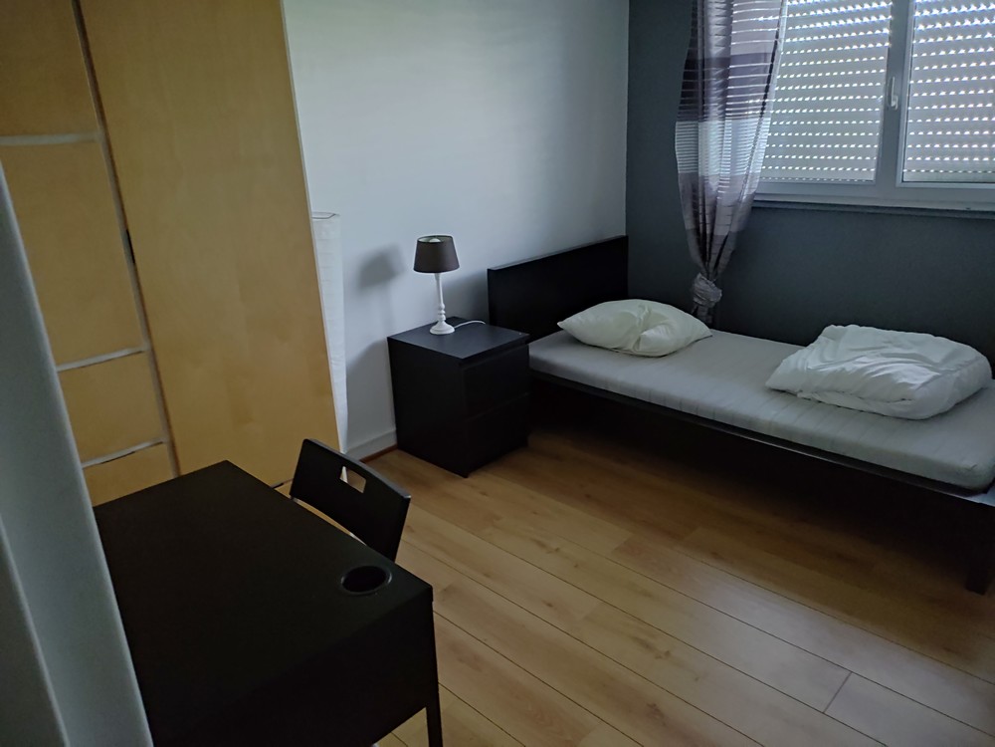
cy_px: 374
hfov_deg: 67.3
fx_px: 747
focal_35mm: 26
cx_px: 498
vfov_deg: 53.1
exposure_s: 1/17
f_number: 1.79
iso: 6710
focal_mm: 4.74
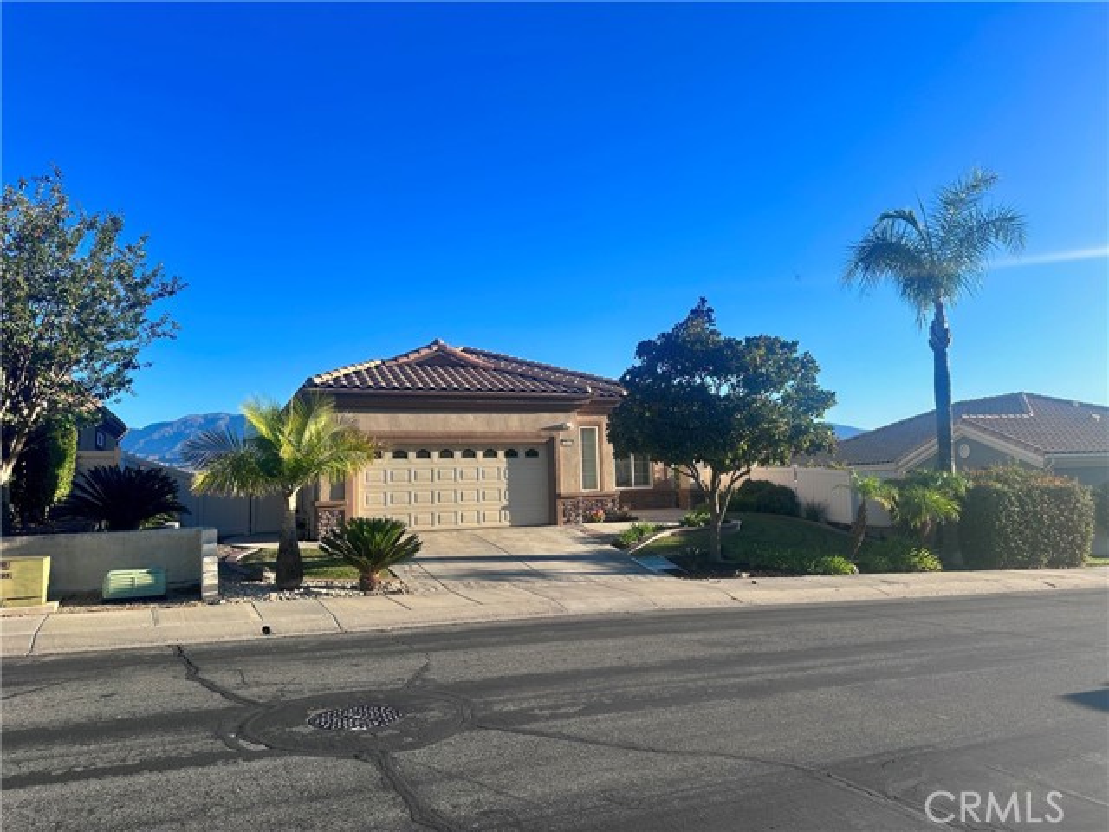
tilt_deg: +5.3
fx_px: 769
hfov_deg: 71.6
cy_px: 416
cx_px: 554
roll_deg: +1.3
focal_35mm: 24
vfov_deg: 56.8
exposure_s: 1/2525
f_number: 1.78
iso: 80
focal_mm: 6.86
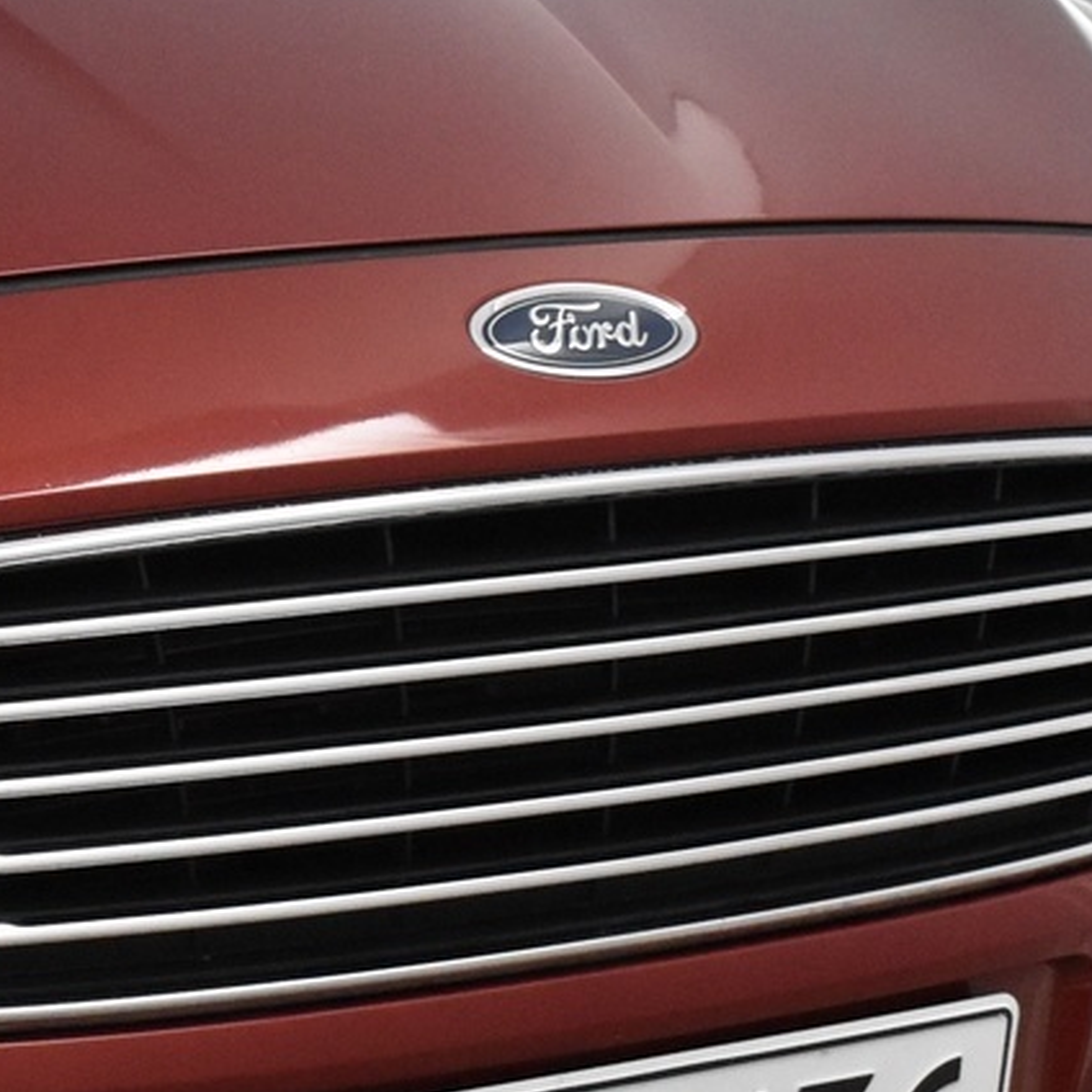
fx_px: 5211
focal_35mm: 146
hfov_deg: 11.5
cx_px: -504
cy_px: 595
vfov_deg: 12.0
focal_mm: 30
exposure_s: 1/160
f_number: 6.3
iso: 3200
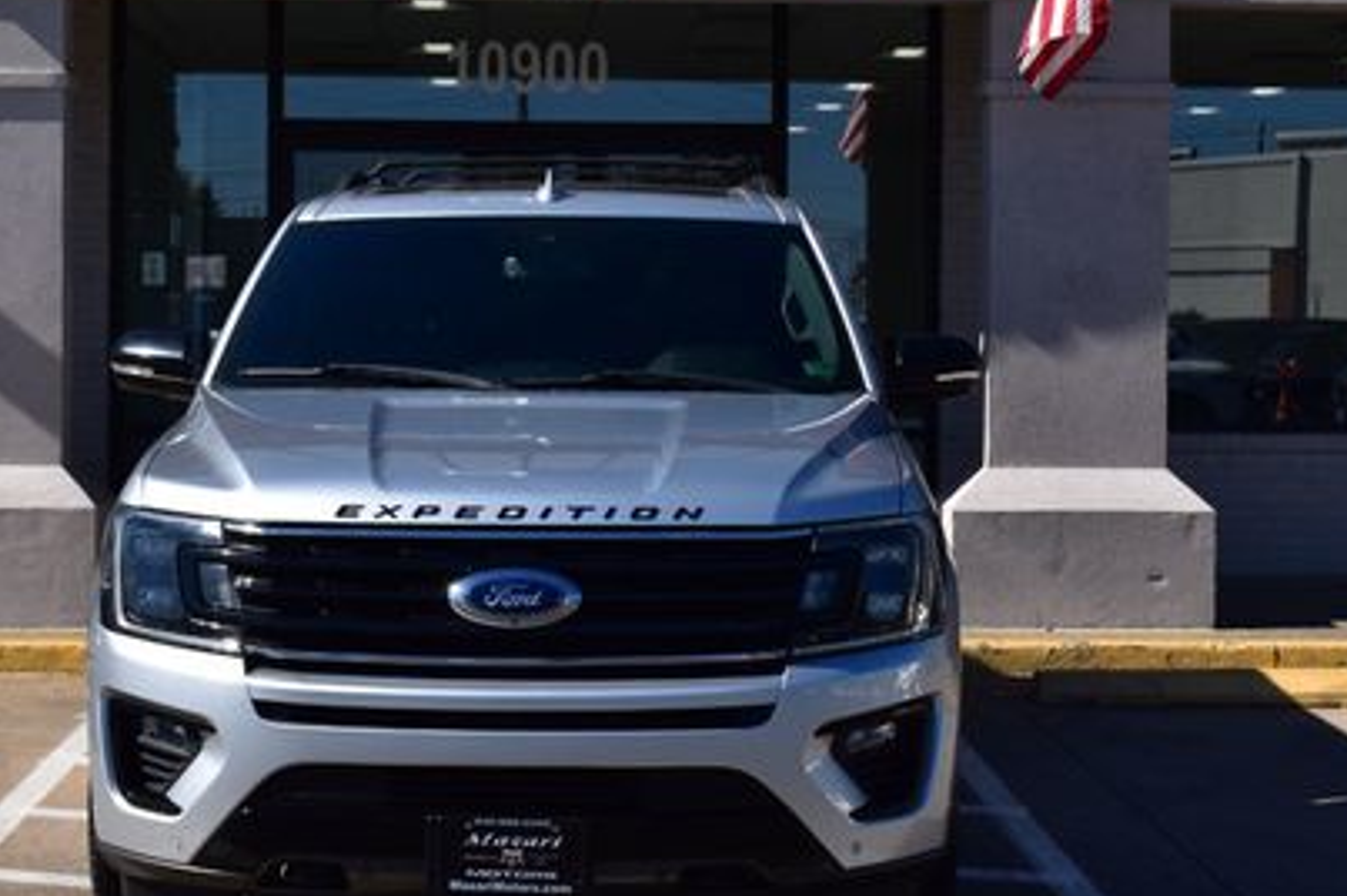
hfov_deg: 27.4
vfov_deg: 18.4
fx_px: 2759
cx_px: 635
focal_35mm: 74
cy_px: 395
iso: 220
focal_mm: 31
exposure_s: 1/500
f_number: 11
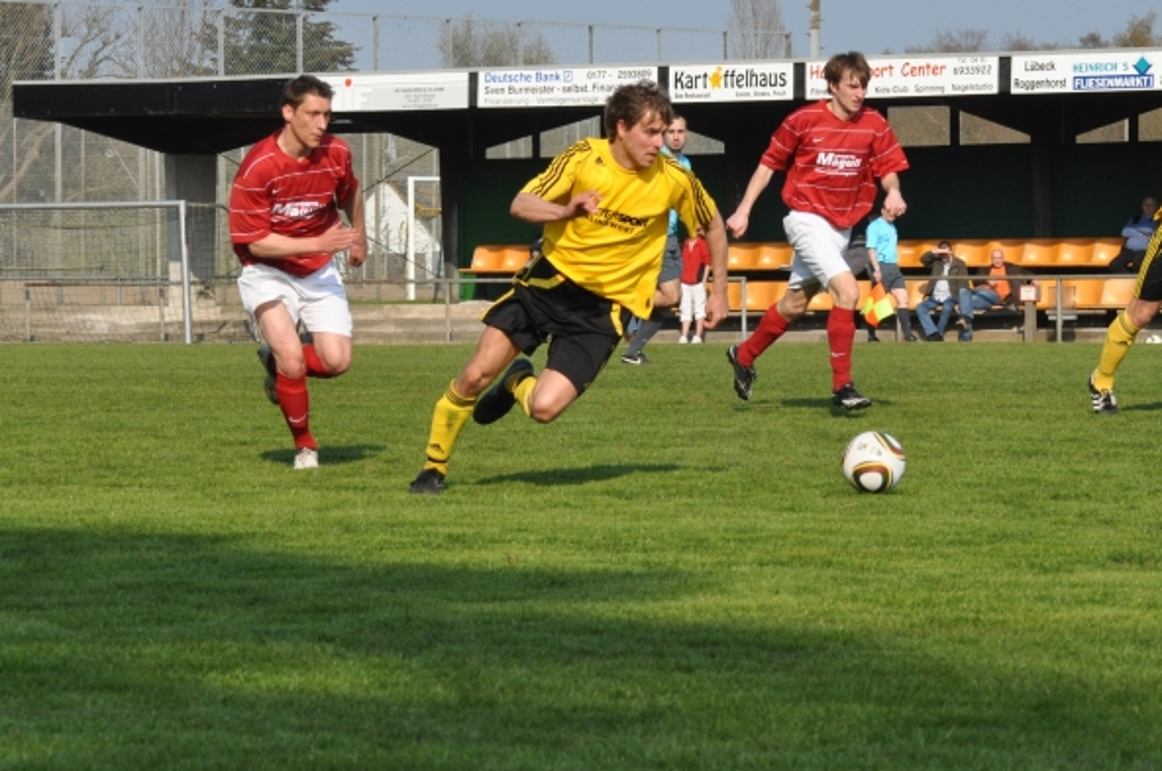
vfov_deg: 6.4
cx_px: 711
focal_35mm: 213
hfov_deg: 9.7
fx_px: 6855
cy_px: 317
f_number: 10
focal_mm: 105
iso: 800
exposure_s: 1/1000
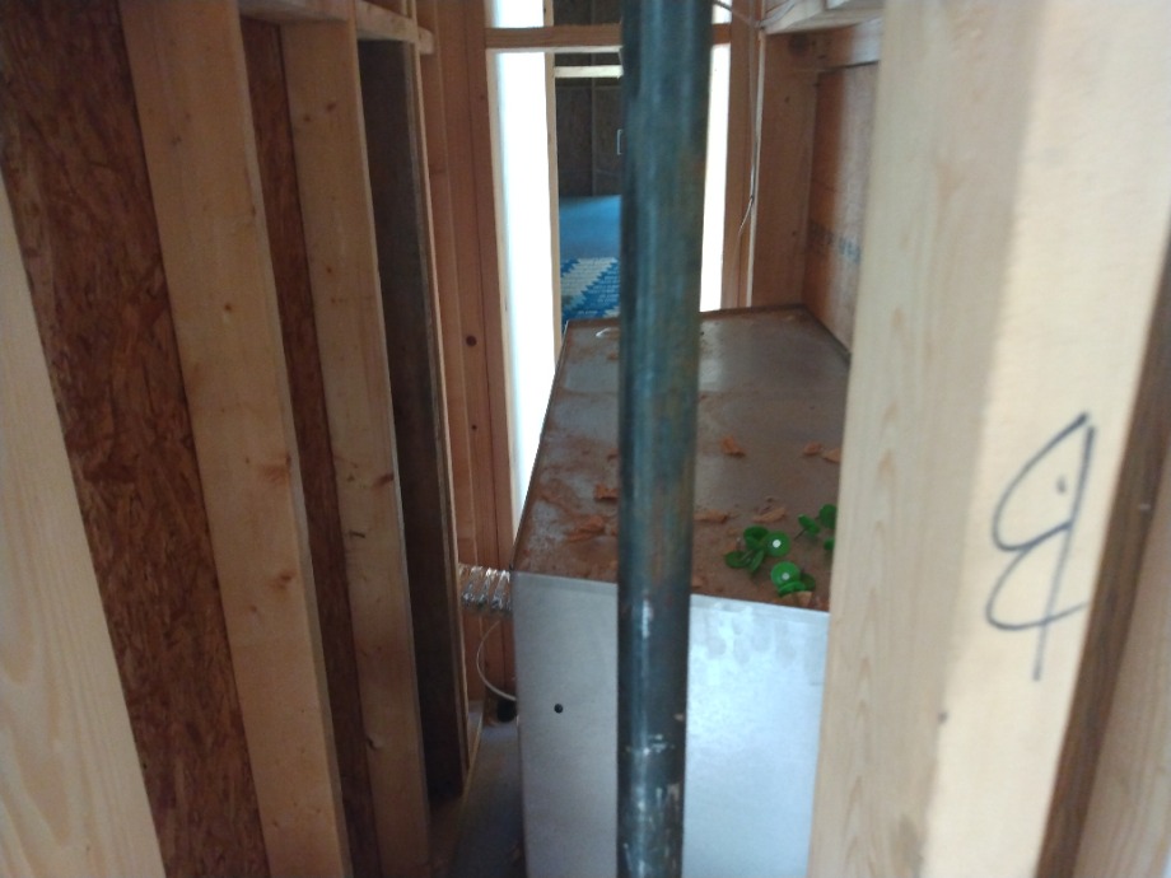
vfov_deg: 66.0
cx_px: 586
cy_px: 439
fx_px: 677
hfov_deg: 81.7
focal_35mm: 20
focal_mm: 3.54
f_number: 2
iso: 556
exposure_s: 1/30
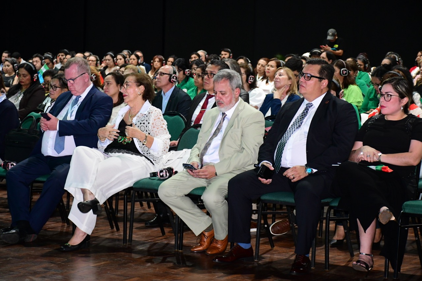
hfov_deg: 21.9
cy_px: 140
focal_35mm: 93
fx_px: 1090
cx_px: 211
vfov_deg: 14.7
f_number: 5
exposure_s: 1/125
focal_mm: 62
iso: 2500
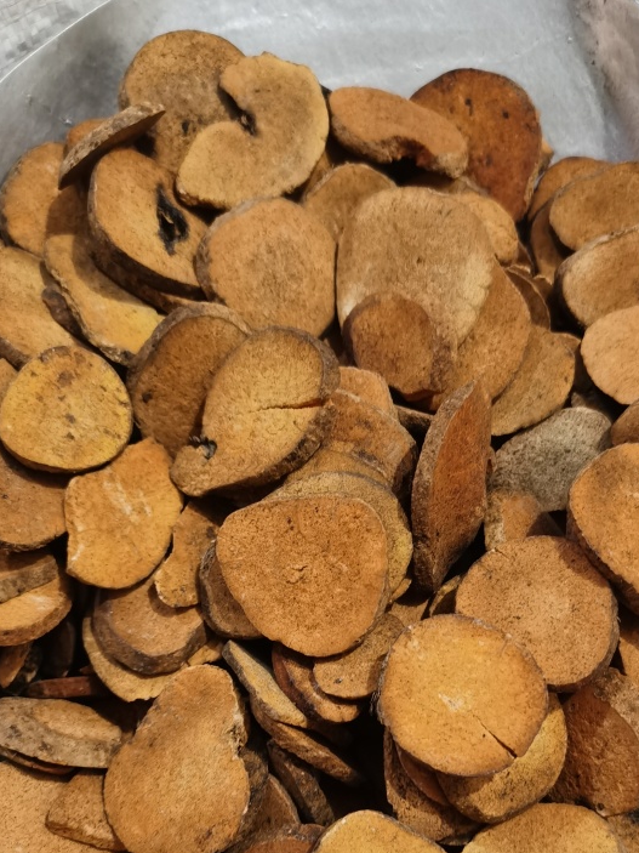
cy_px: 587
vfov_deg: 44.9
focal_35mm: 41
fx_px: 1009
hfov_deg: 35.0
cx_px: 381
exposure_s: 1/33.3
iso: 500
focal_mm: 5.58
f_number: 1.8
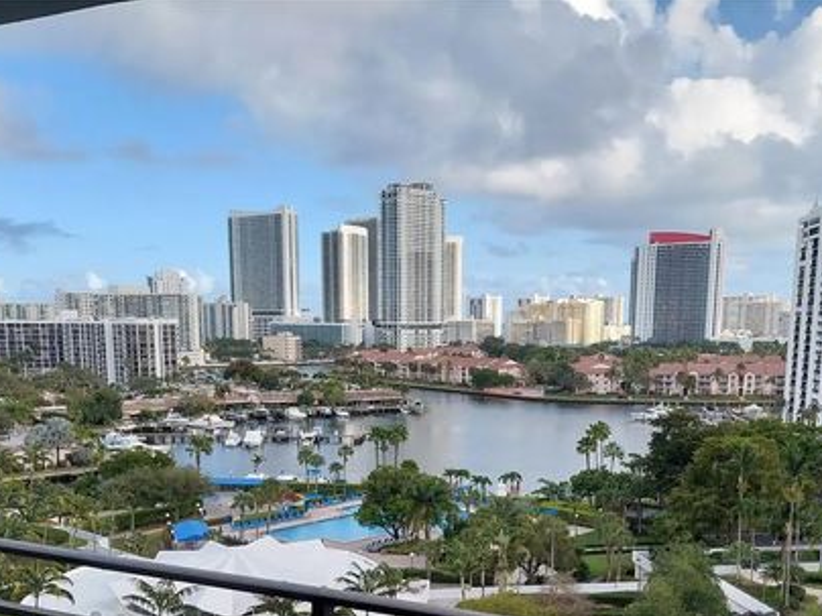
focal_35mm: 38
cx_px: 395
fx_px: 902
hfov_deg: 49.0
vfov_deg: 36.5
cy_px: 486
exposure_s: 1/584
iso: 40
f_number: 1.8
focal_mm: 5.23
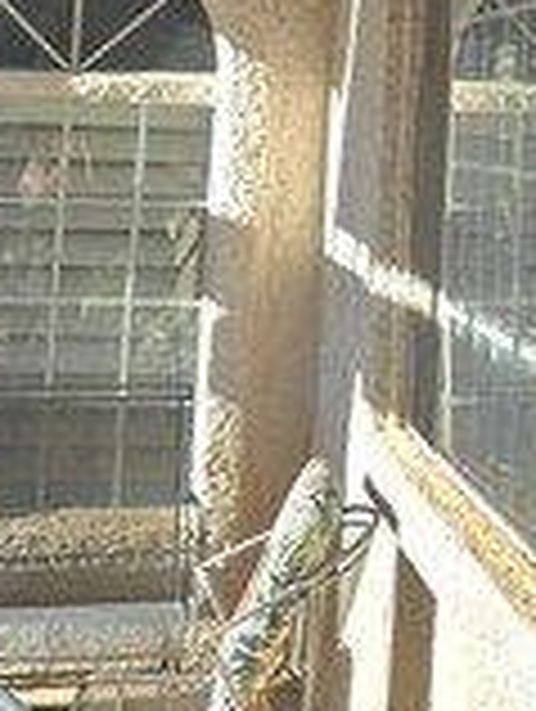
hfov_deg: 15.5
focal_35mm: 93
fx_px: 1915
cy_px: -126
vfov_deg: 19.9
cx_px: 581
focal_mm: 6.3
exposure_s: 1/5000
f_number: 1.7
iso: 80
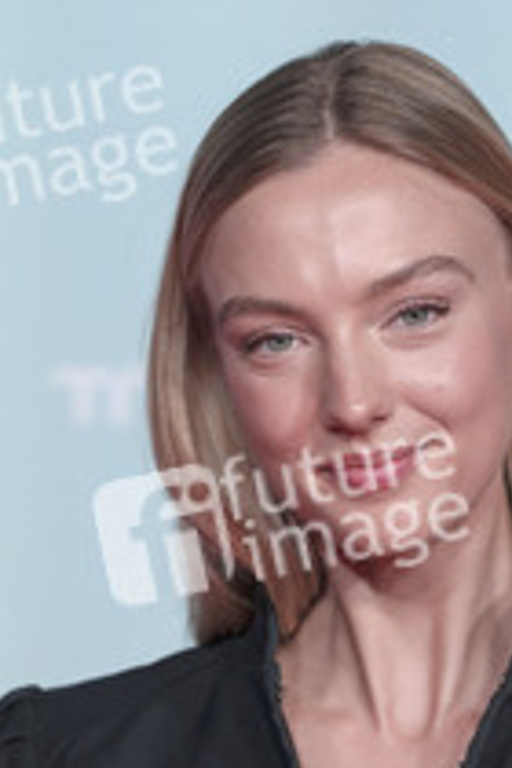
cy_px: 702
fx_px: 5226
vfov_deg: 8.4
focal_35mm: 245
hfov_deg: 5.6
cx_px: 388
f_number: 3.5
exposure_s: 1/250
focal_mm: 129
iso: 500
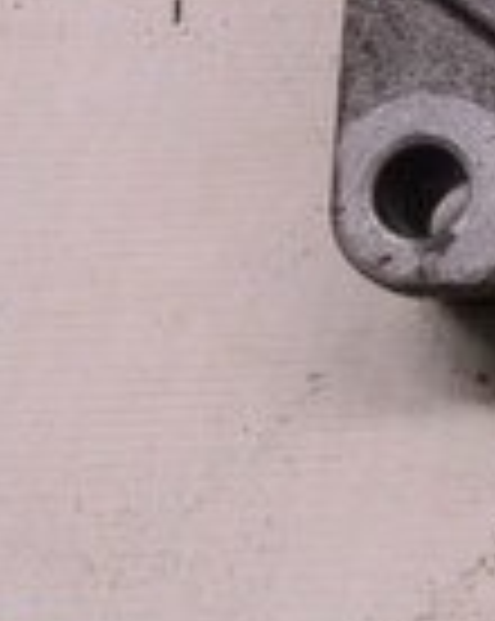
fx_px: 4799
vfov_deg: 7.2
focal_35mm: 261
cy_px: -403
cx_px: 1890
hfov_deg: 5.3
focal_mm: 25
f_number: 8
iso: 1600
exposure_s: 1/125
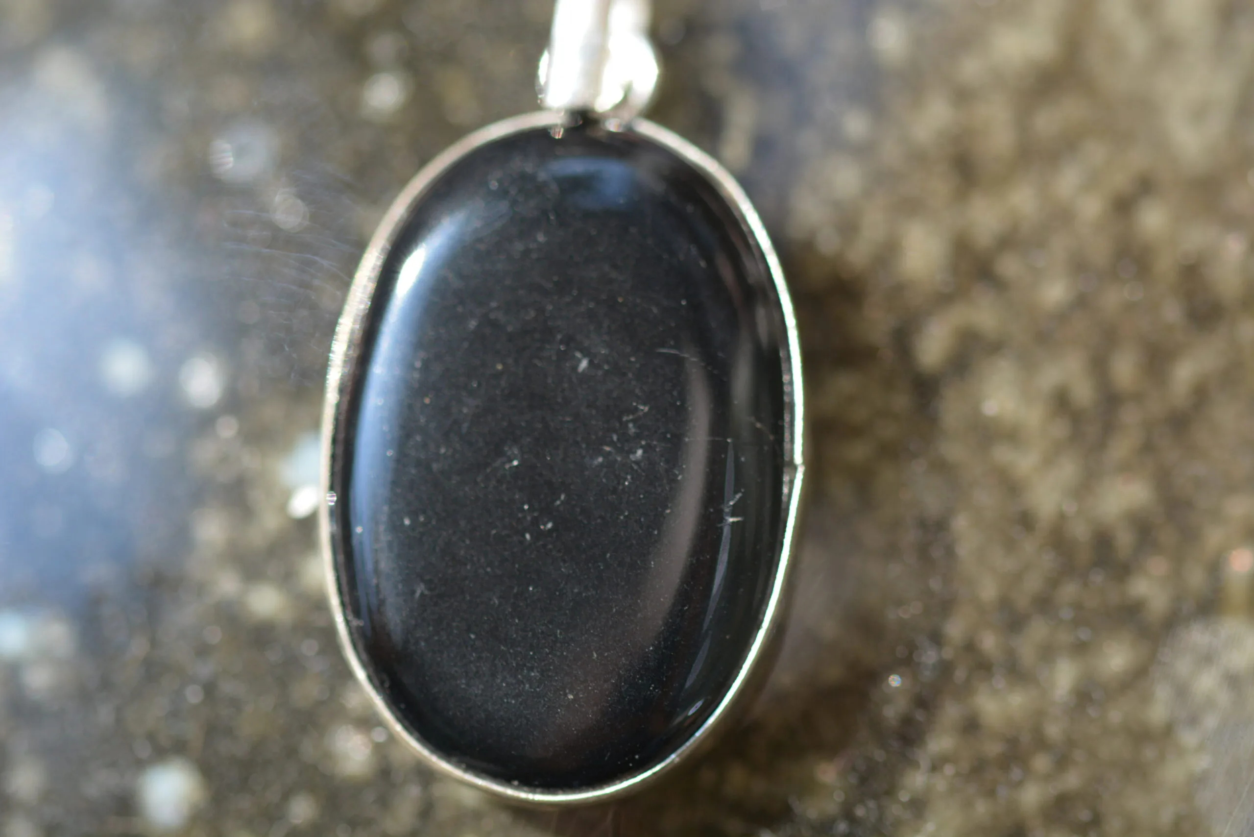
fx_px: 5487
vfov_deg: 8.7
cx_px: 627
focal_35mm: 158
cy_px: 418
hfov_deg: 13.0
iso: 320
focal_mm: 105
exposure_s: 1/500
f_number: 4
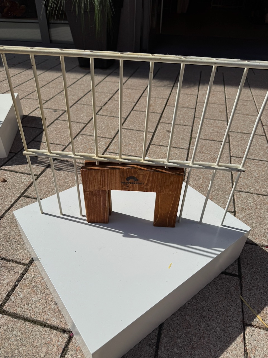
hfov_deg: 56.8
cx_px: 134
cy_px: 179
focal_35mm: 24
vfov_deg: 71.6
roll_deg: -0.4
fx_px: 248
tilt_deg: -36.1
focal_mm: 6.76
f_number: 1.78
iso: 80
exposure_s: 1/10417
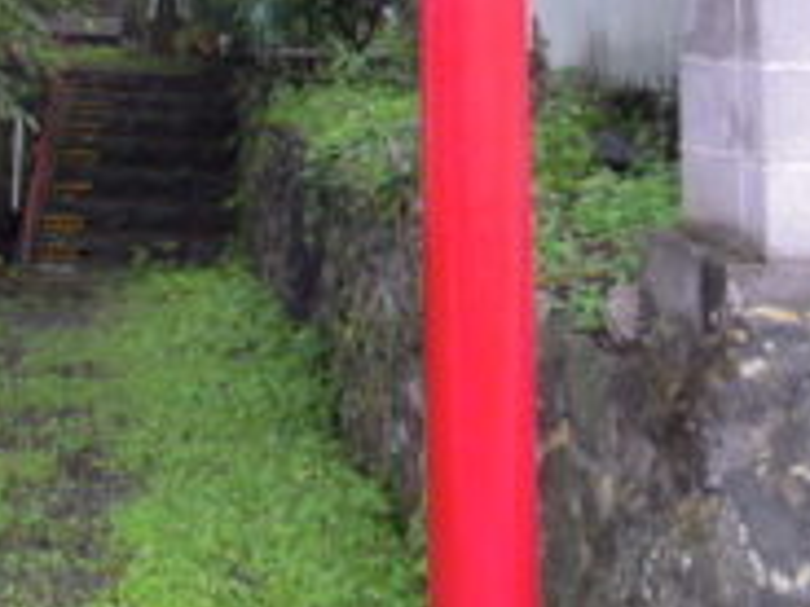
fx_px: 1427
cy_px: -48
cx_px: -13
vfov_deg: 22.7
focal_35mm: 61
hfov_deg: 29.4
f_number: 2.7
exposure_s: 1/20
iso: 400
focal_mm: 5
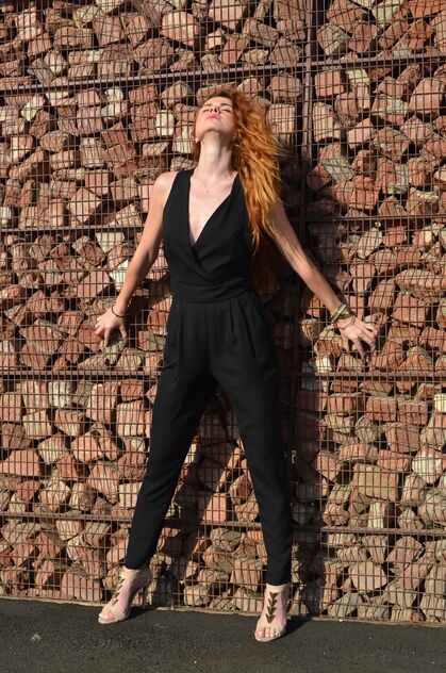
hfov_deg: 28.0
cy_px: 336
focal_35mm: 48
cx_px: 223
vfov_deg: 41.2
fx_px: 895
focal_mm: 32
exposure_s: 1/400
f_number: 10
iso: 250
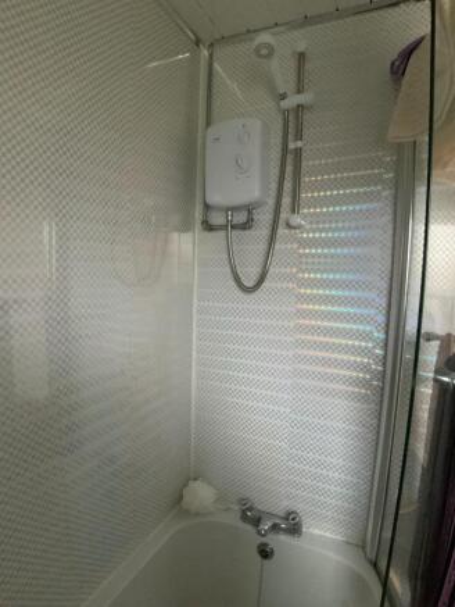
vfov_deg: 61.6
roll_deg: -0.1
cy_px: 304
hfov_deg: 48.2
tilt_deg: -6.7
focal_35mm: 29
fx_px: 508
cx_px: 228
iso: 400
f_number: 1.8
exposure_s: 1/30
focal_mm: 3
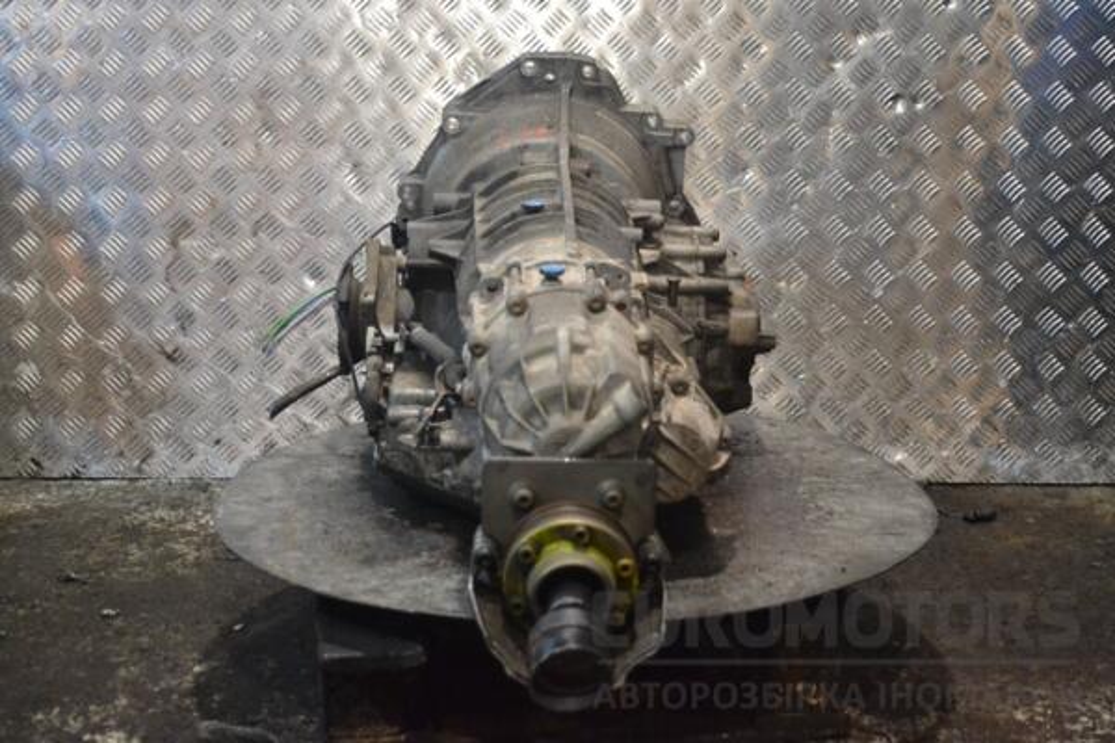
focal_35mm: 57
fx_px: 1765
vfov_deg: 23.8
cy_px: 372
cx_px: 558
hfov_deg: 35.1
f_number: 5.6
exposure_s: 1/125
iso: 3200
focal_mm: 38
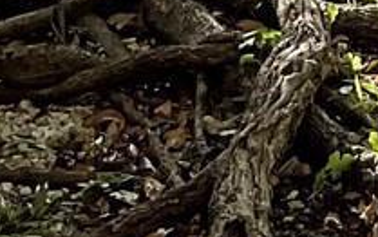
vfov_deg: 4.9
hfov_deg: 8.8
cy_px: -823
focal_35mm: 235
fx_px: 2423
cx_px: 454
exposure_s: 1/1076
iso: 16
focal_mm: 3
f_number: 1.8
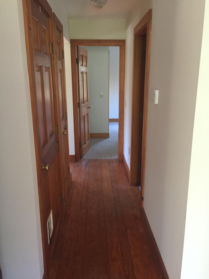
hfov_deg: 48.2
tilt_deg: -14.7
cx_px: 104
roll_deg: +1.7
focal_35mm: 29
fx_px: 233
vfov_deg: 61.7
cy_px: 140
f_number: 2.2
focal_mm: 4.15
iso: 250
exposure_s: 1/20
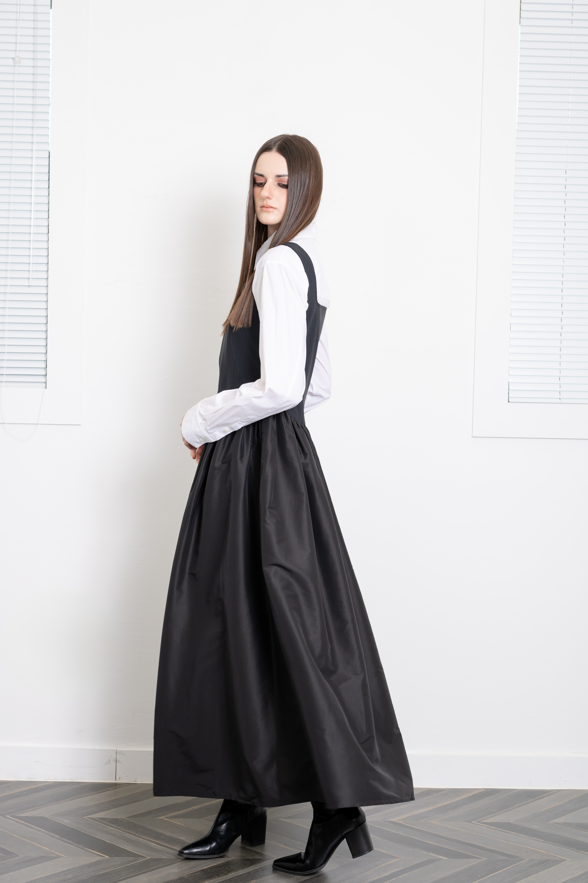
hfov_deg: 25.1
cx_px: 294
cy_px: 442
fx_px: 1323
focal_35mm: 54
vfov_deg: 36.9
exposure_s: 1/125
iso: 250
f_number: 6.3
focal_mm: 54
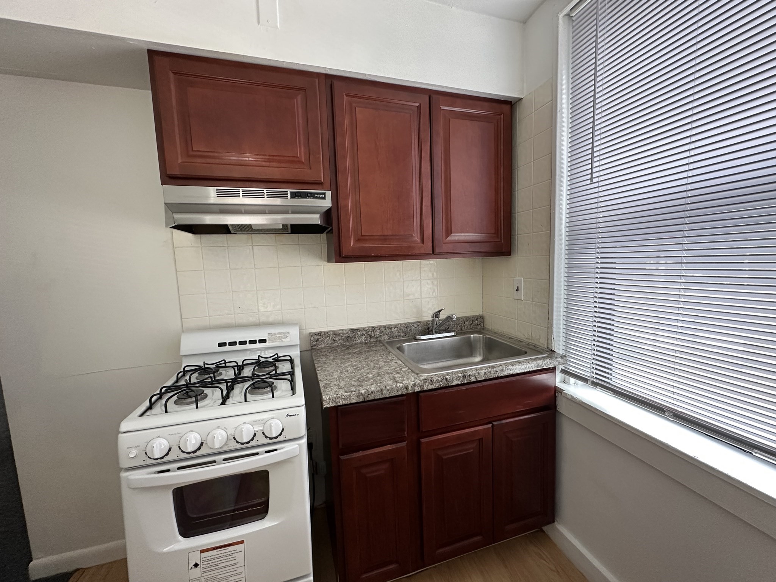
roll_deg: +2.0
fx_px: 314
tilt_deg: -5.6
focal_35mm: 14
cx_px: 388
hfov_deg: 102.1
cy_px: 291
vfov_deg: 85.7
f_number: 2.2
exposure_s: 1/120
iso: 250
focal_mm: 2.22
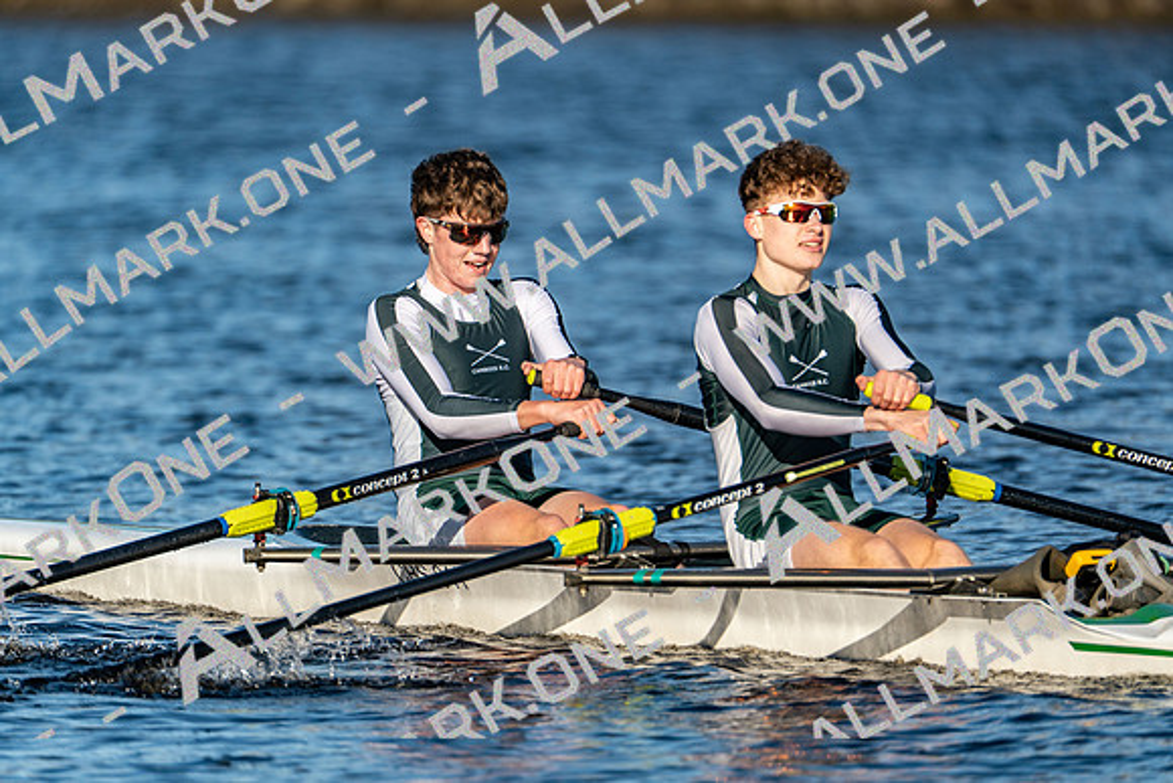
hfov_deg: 3.4
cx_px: 586
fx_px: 19554
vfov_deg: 2.3
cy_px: 392
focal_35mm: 600
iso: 320
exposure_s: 1/2000
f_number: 6.3
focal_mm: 600
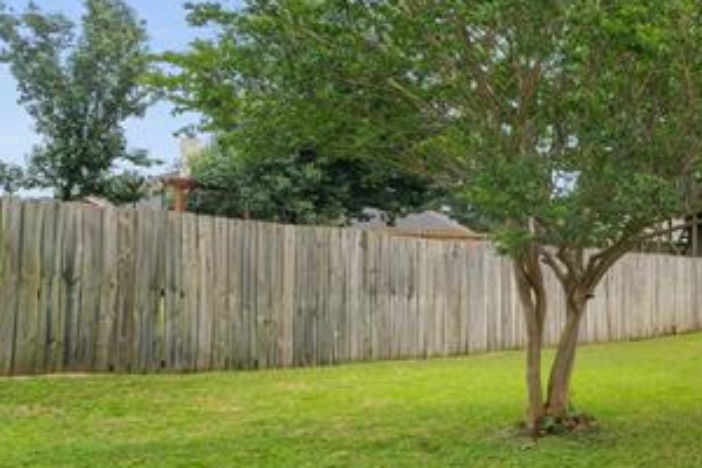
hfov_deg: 27.5
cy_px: 260
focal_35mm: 41
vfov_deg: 32.6
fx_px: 799
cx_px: 1102
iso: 100
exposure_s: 1/320
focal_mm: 12
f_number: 5.6
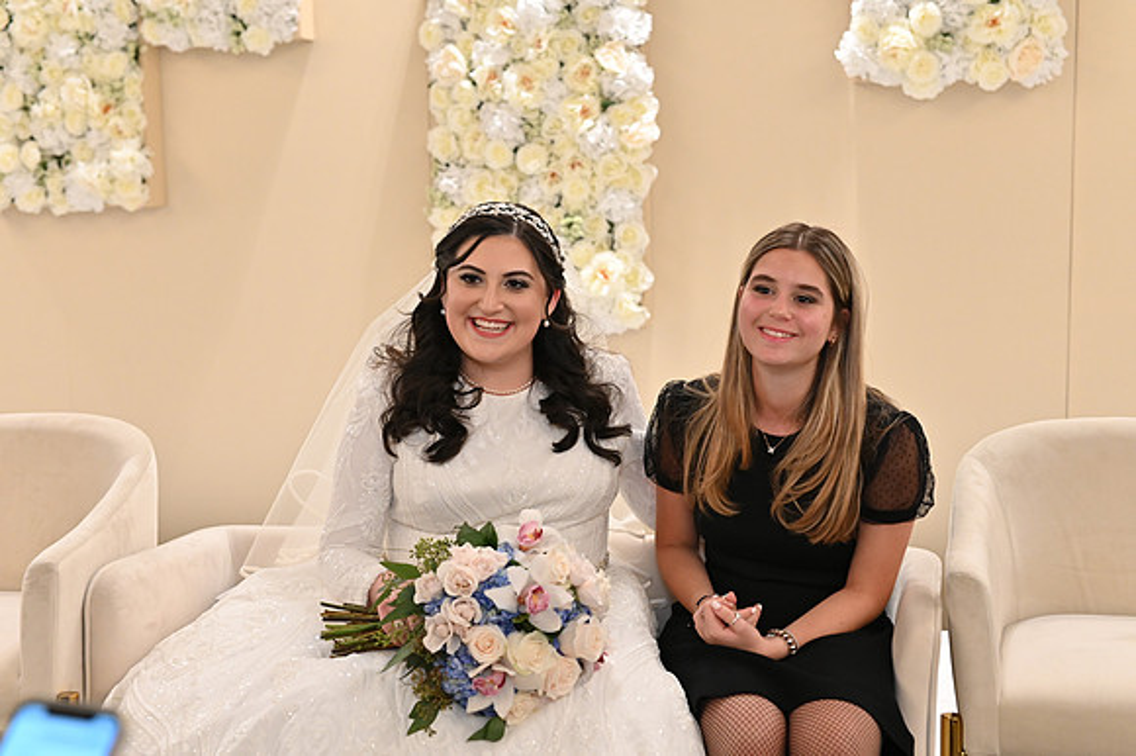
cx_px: 568
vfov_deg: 27.0
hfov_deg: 39.6
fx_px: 1577
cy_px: 378
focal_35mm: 50
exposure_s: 1/100
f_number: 4
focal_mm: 50
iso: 3200
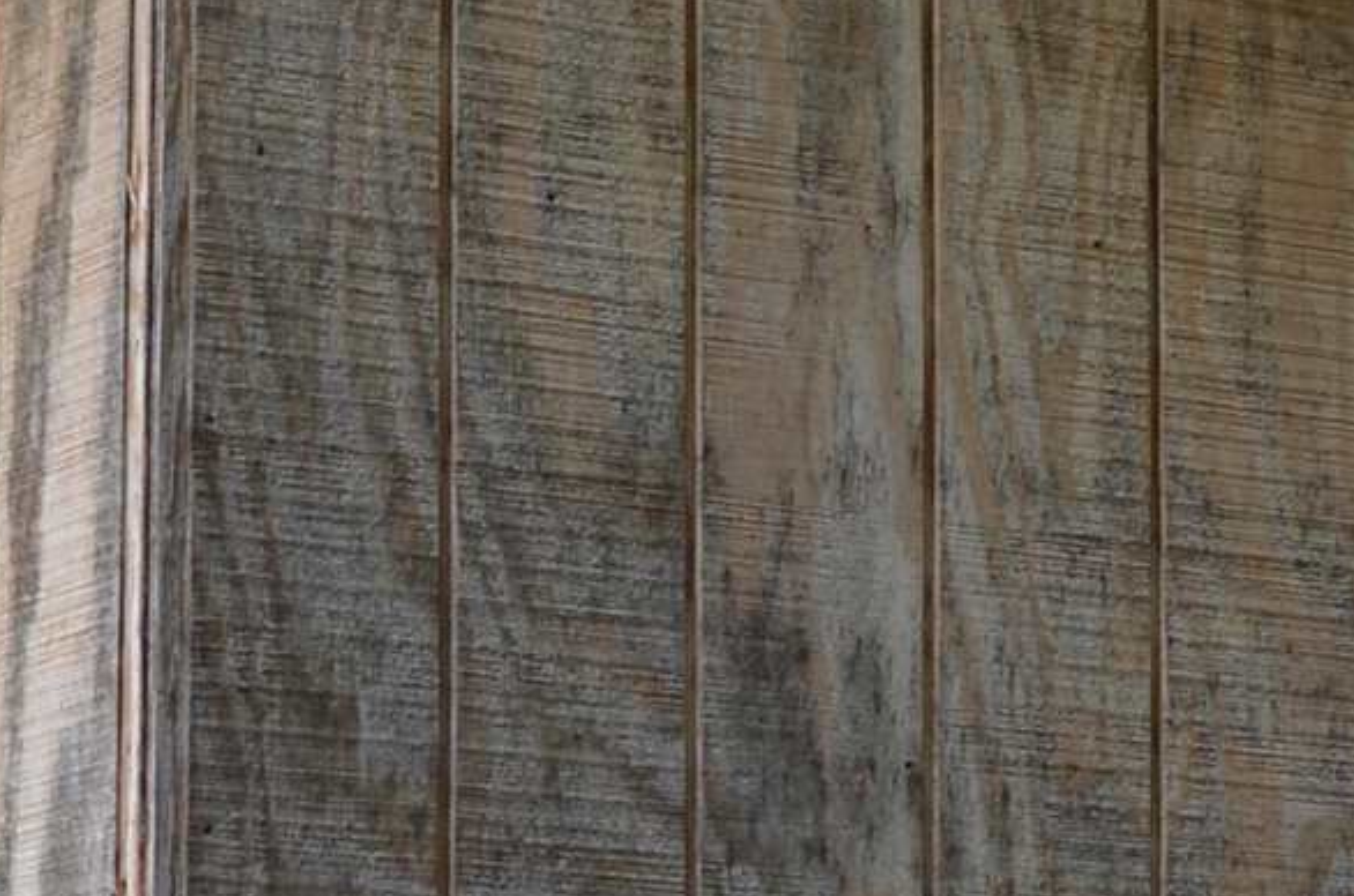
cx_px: 411
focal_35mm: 173
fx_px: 6493
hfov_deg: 11.9
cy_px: 822
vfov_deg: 7.9
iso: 320
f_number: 5.6
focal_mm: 22
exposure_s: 1/125
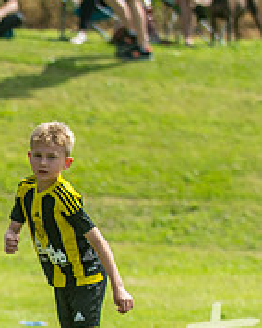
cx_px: -244
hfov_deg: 3.4
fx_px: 4369
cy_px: 351
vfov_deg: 4.3
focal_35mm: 450
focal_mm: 98
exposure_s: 1/2500
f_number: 3.2
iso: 250
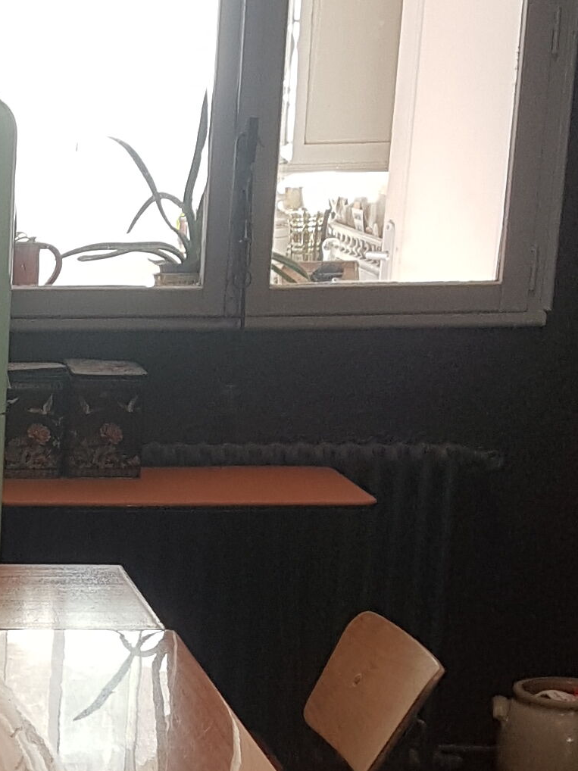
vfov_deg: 18.7
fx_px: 2294
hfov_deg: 13.9
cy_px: 739
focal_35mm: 103
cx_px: -125
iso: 40
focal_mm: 4.2
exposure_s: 1/50
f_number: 1.7
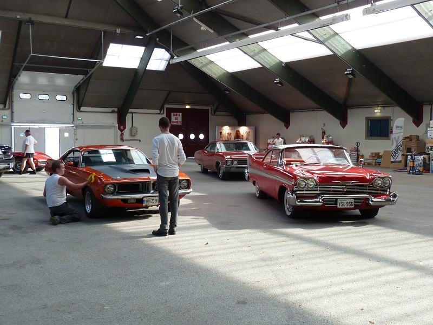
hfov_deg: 46.8
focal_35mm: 40
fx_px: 500
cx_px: 216
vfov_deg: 36.0
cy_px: 162
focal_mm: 6.5
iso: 125
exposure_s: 1/30
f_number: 3.6
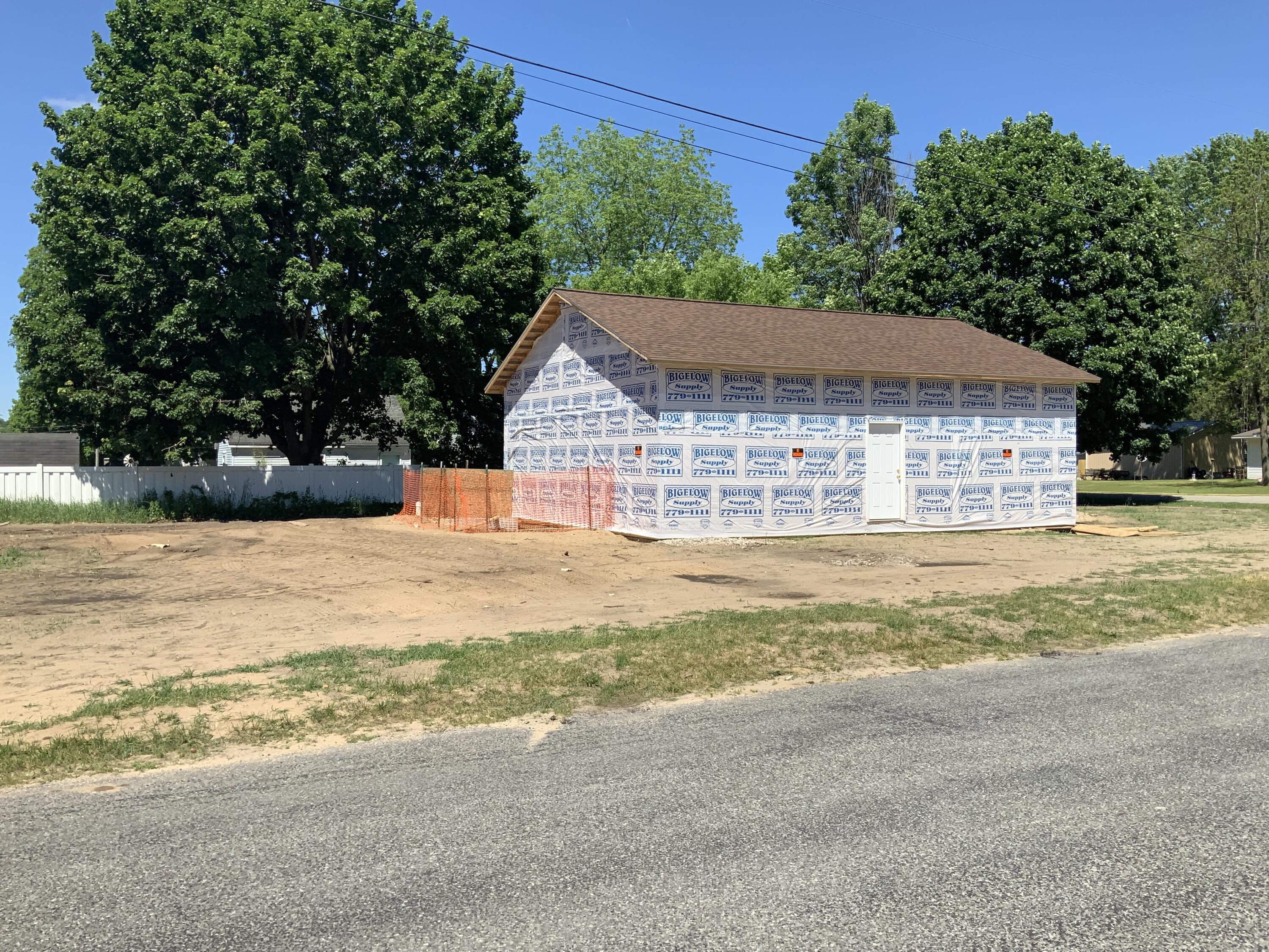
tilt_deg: +0.2
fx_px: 1063
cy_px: 476
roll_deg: +0.8
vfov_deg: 48.2
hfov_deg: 61.7
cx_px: 634
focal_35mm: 29
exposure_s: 1/2058
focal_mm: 3
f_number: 1.8
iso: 16
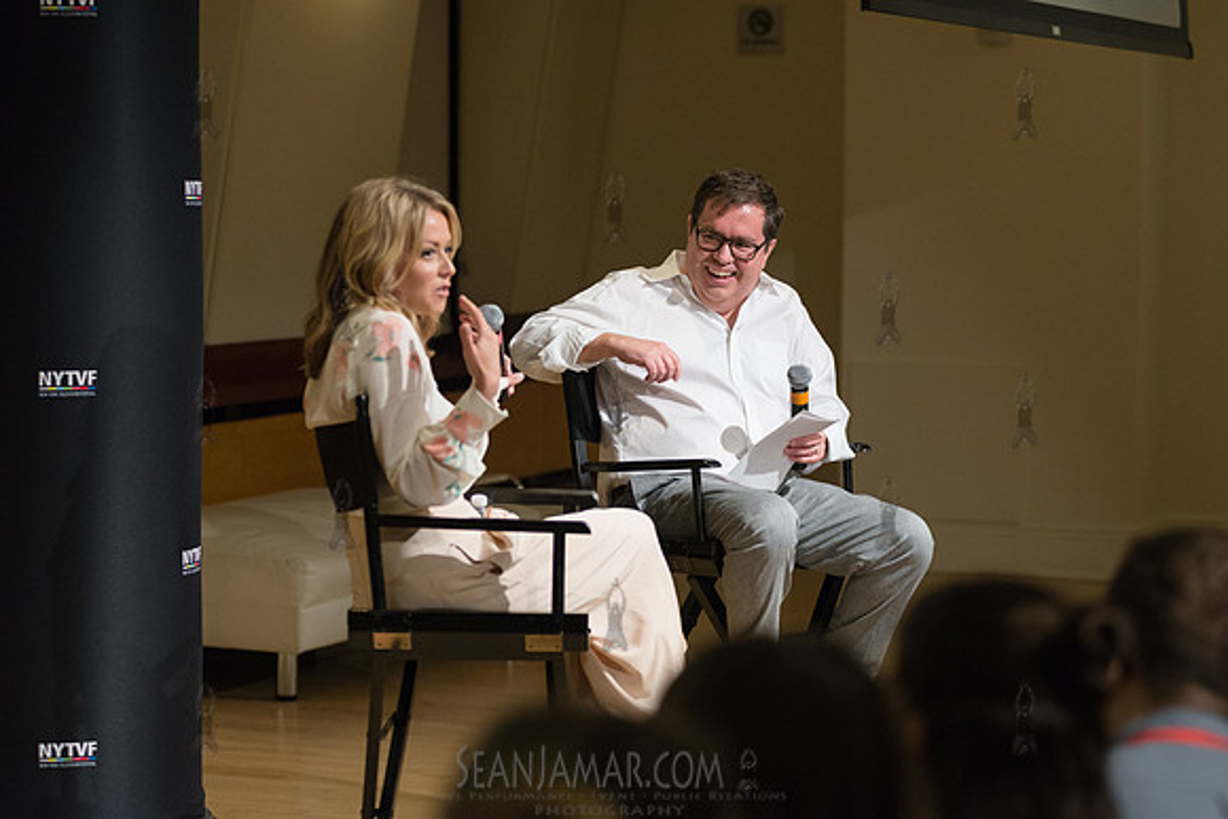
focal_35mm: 105
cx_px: 614
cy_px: 410
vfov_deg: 13.0
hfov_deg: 19.5
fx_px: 3582
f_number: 4
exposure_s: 1/400
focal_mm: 105
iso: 2500
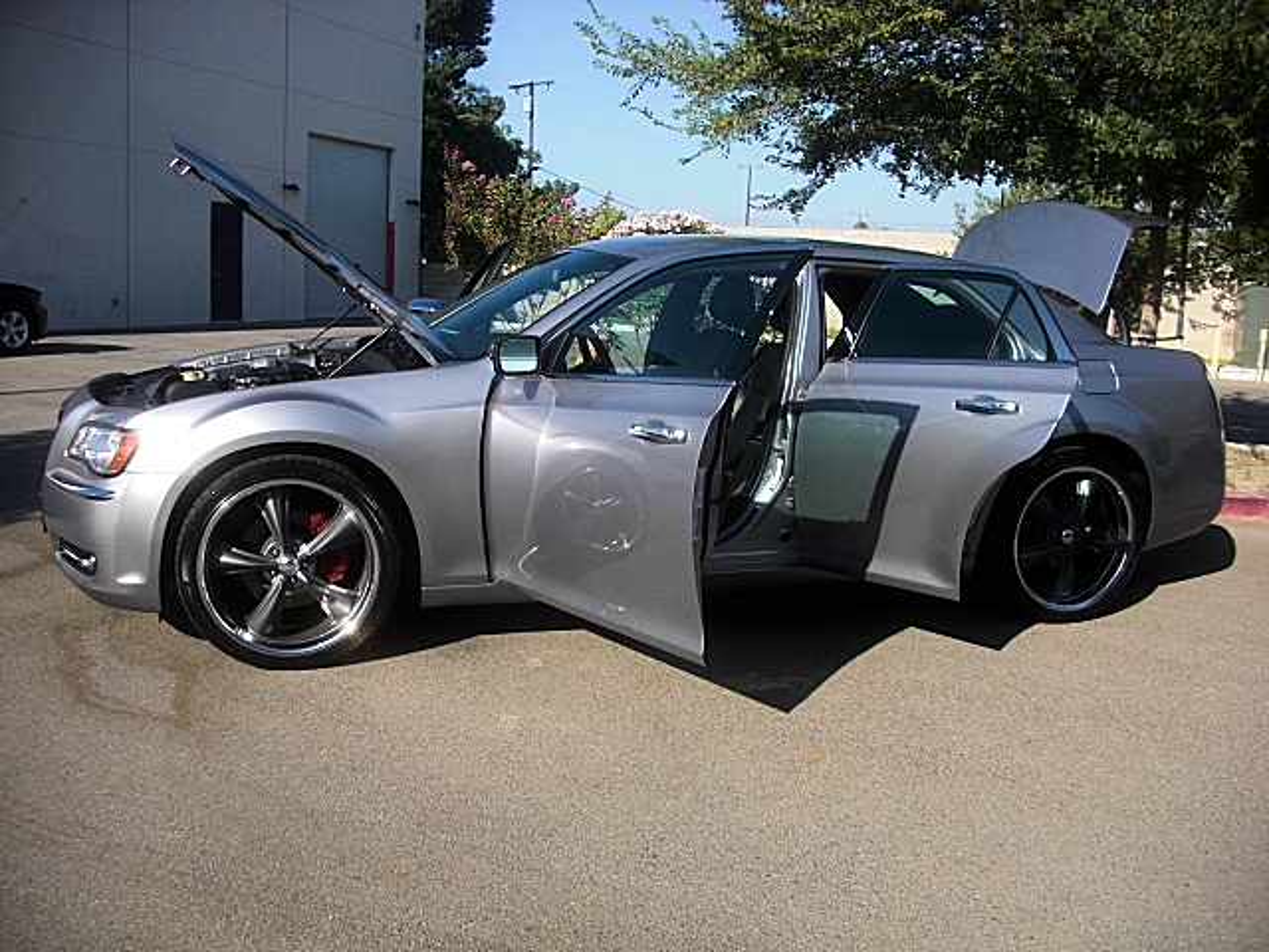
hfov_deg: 51.4
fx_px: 1320
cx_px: 634
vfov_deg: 39.7
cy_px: 476
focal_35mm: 36
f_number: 2.8
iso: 50
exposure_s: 1/640
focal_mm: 6.3
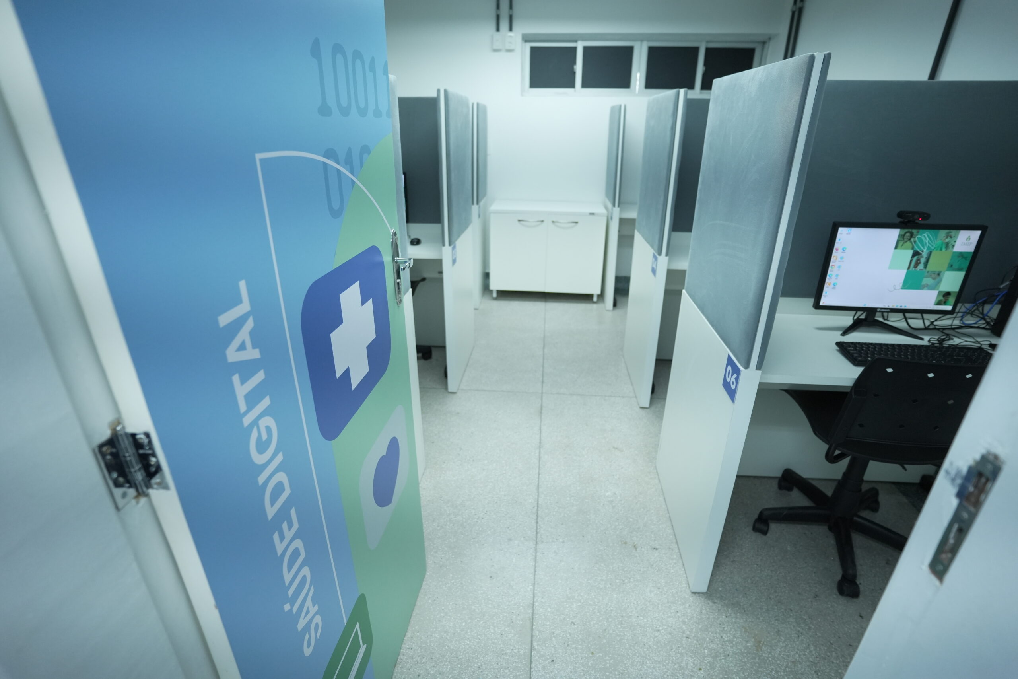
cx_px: 509
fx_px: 481
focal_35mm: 17
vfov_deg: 70.4
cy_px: 340
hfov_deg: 93.3
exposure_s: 1/320
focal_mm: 17
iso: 2000
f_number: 2.8
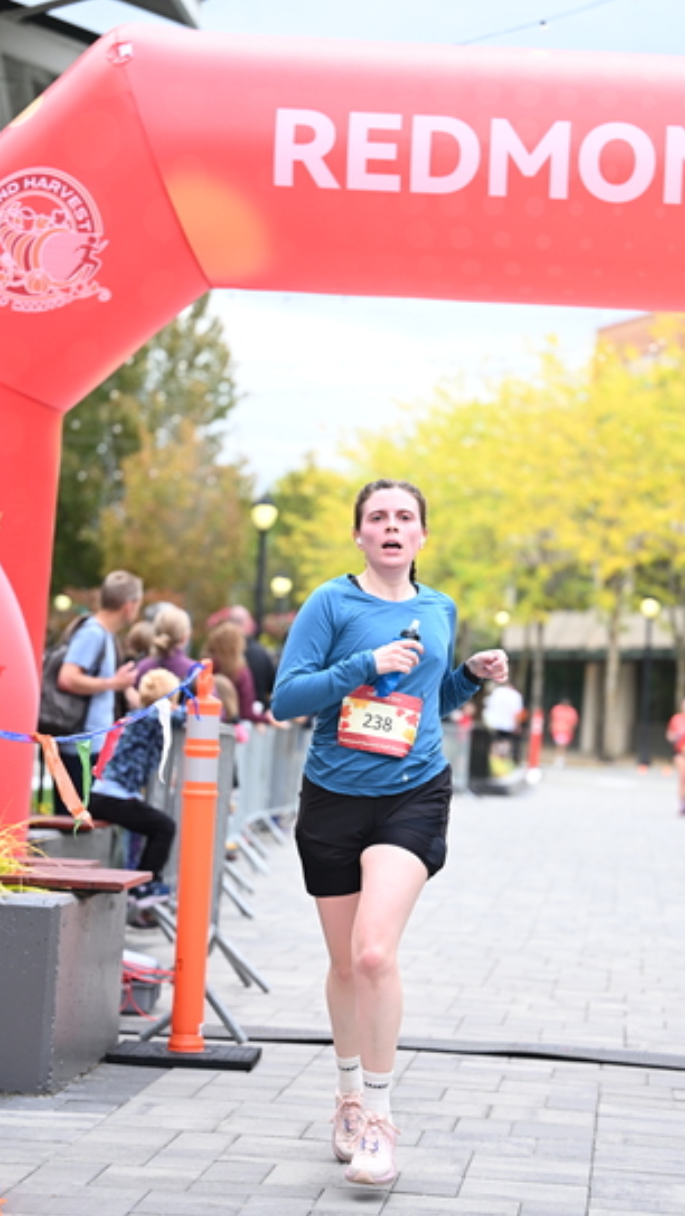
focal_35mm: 87
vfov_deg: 24.4
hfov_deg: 13.9
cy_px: 614
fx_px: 2805
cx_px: 404
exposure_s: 1/1600
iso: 640
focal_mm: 82
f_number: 2.8
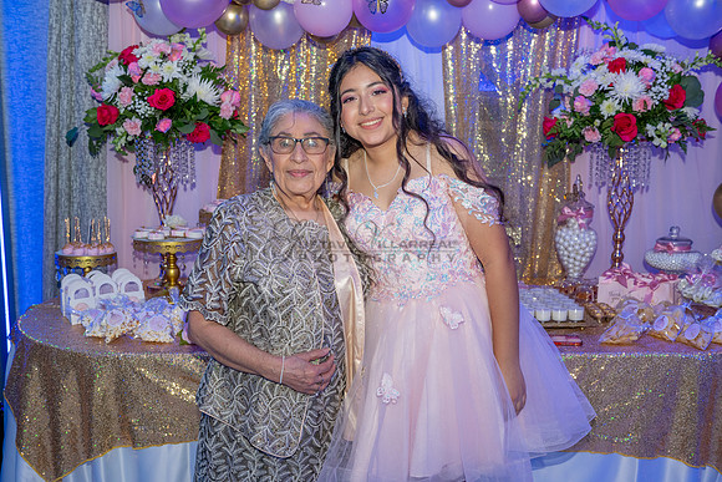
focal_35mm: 38
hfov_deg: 50.7
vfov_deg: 35.1
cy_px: 241
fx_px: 762
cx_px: 361
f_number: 4.5
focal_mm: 38
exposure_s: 1/125
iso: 1000
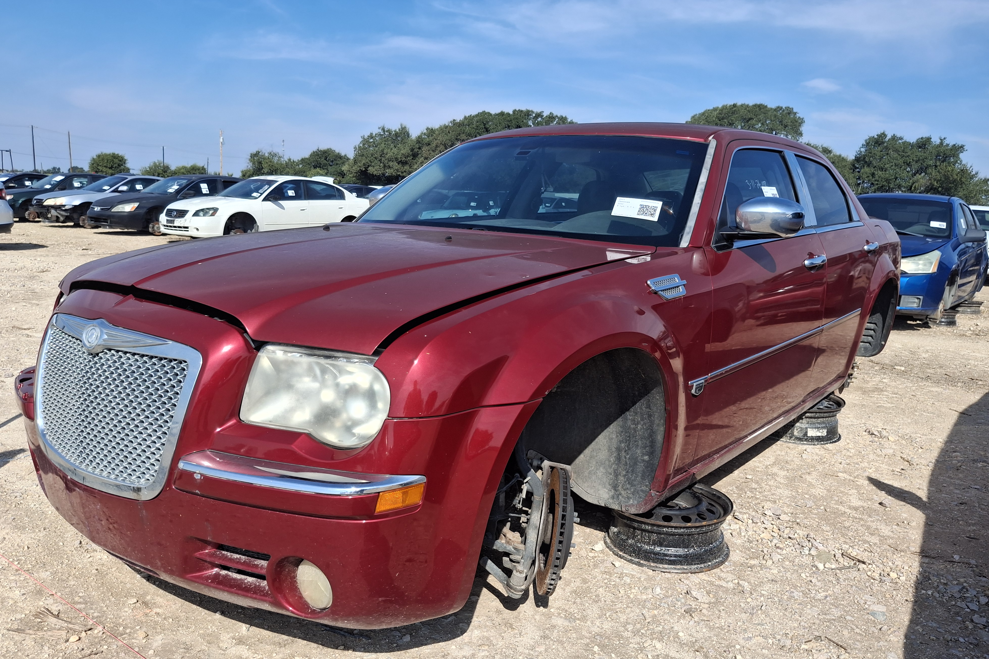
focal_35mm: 27
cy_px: 373
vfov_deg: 47.8
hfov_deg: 67.4
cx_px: 506
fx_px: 742
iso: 32
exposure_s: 1/1855
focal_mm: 4.69
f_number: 1.8
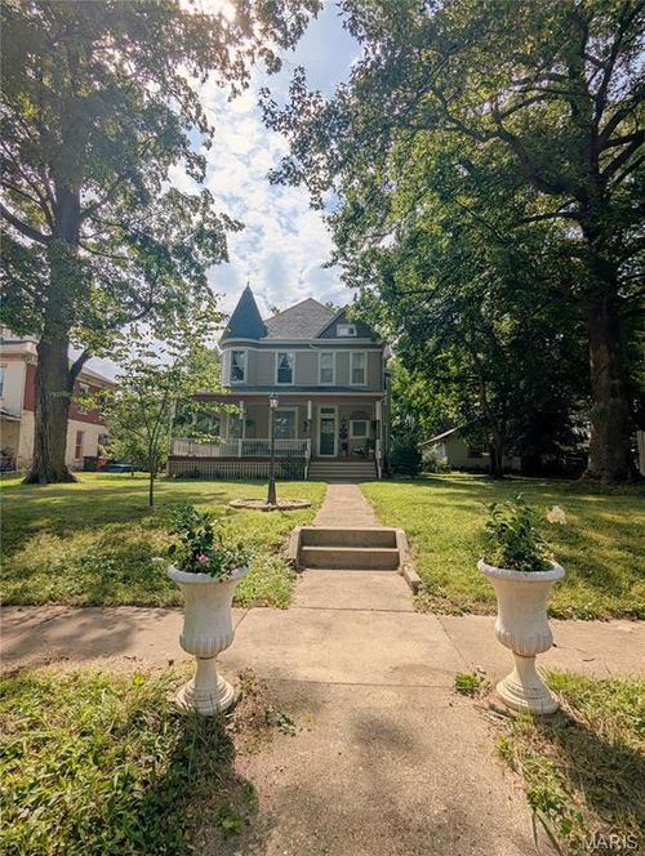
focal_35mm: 16
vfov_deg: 94.4
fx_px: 396
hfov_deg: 78.2
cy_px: 428
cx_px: 322
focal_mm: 2.35
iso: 38
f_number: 2.2
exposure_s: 1/3268
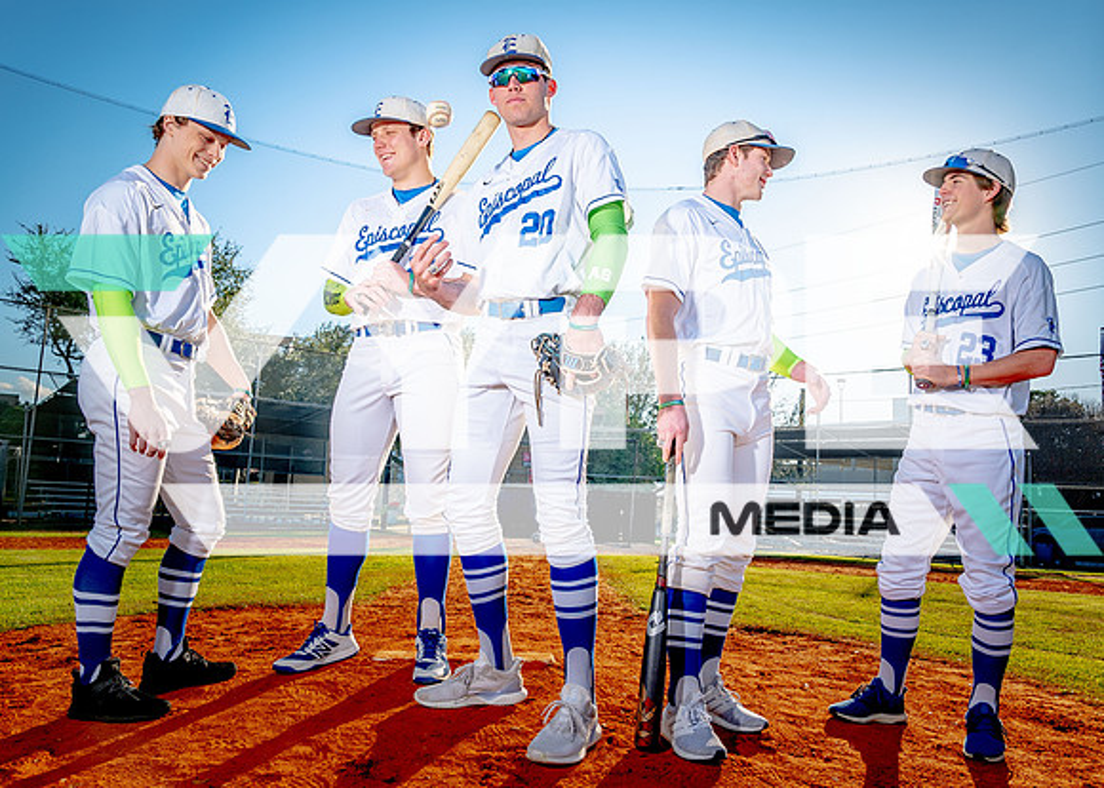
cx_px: 592
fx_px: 904
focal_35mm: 29
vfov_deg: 47.1
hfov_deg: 62.7
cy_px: 398
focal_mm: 24
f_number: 8
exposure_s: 1/125
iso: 100
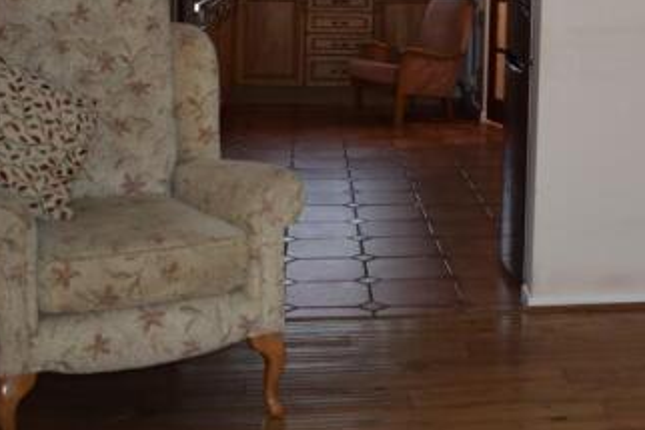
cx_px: 534
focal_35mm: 55
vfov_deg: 23.7
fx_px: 986
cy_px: 11
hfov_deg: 34.9
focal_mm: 18
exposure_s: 1/60
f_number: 3.5
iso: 800
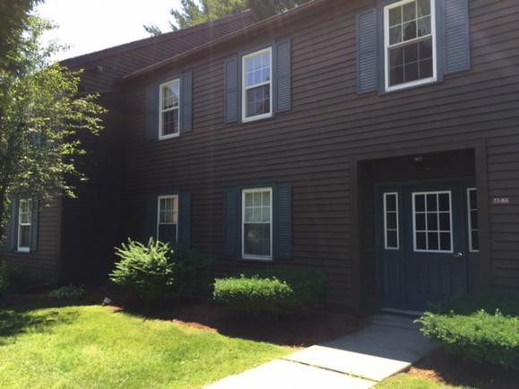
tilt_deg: +4.7
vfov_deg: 48.2
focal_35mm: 29
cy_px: 194
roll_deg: -0.6
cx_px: 260
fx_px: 435
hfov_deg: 61.7
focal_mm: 4.15
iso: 32
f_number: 2.2
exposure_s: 1/527
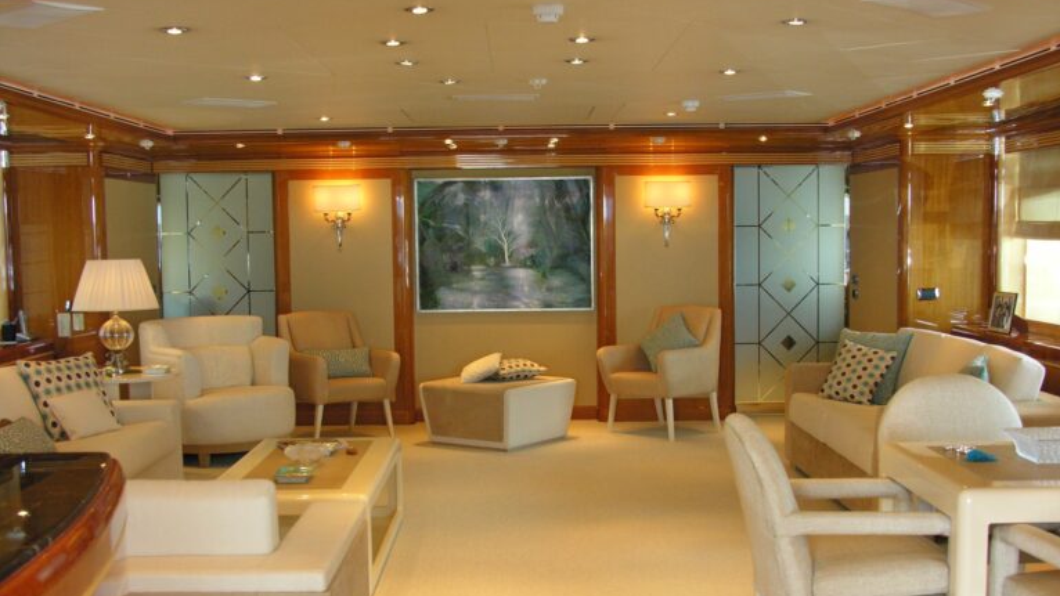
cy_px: 383
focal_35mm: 47
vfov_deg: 25.3
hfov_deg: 43.7
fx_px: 1321
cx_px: 530
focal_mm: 11
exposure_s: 1/28.4
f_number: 2.9
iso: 194
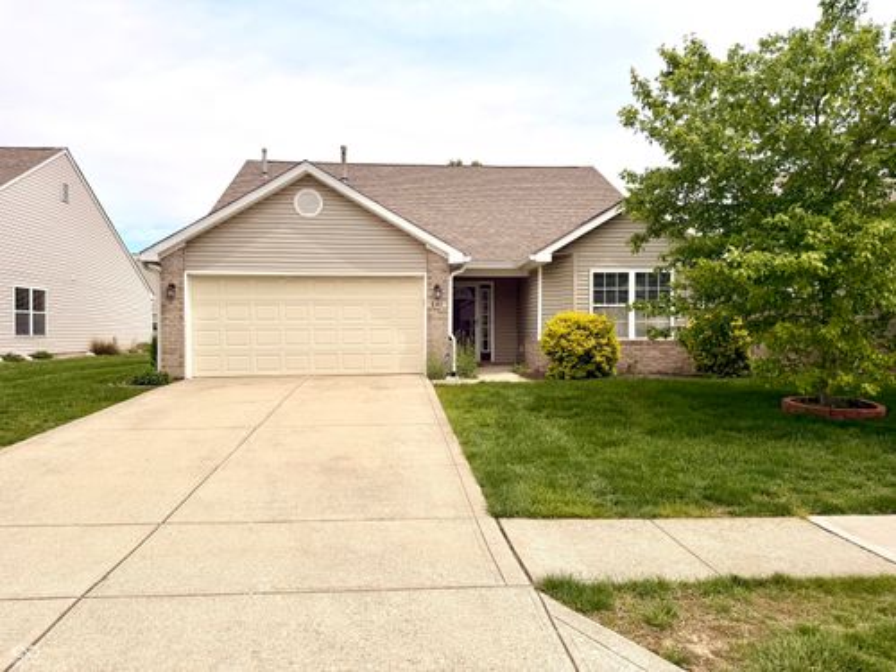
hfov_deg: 71.6
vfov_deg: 56.8
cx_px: 448
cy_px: 336
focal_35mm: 24
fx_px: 621
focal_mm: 6.76
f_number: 1.78
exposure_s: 1/6711
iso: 80
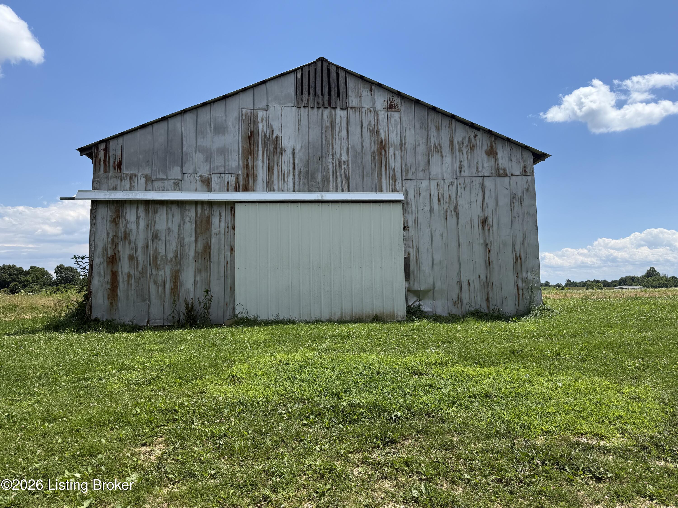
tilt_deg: +5.1
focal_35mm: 24
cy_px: 254
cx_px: 339
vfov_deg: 56.8
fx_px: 470
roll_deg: +0.7
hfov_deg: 71.6
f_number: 1.78
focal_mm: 6.76
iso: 80
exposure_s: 1/4975
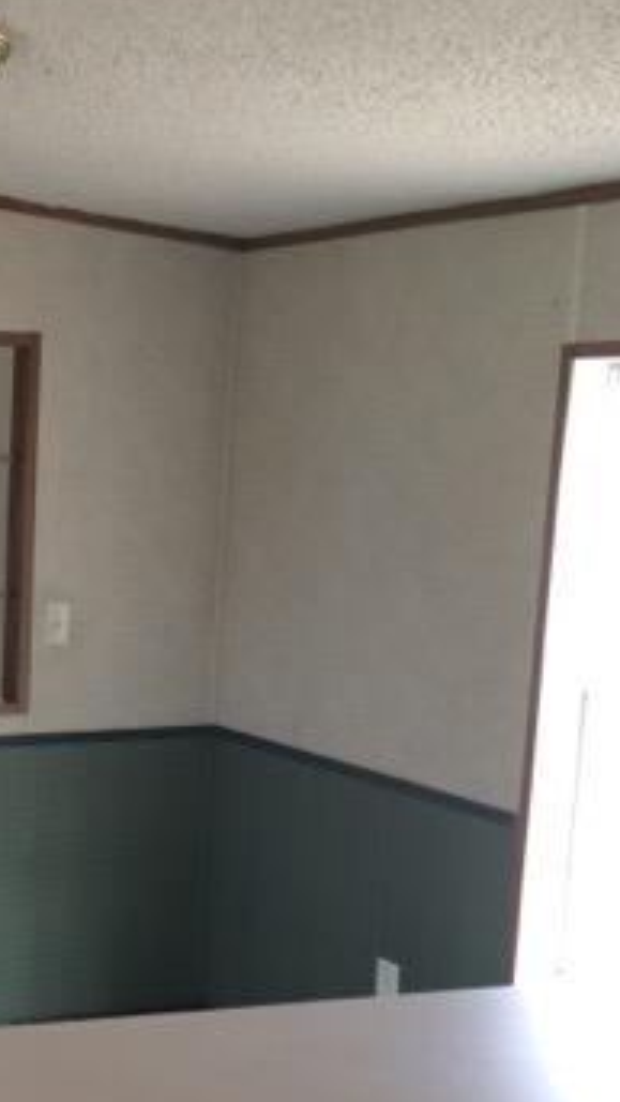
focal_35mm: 59
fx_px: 1724
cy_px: 726
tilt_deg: -9.2
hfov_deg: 18.1
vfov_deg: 35.1
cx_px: -324
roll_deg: -0.9
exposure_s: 1/30
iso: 40
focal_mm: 4.15
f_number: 2.2
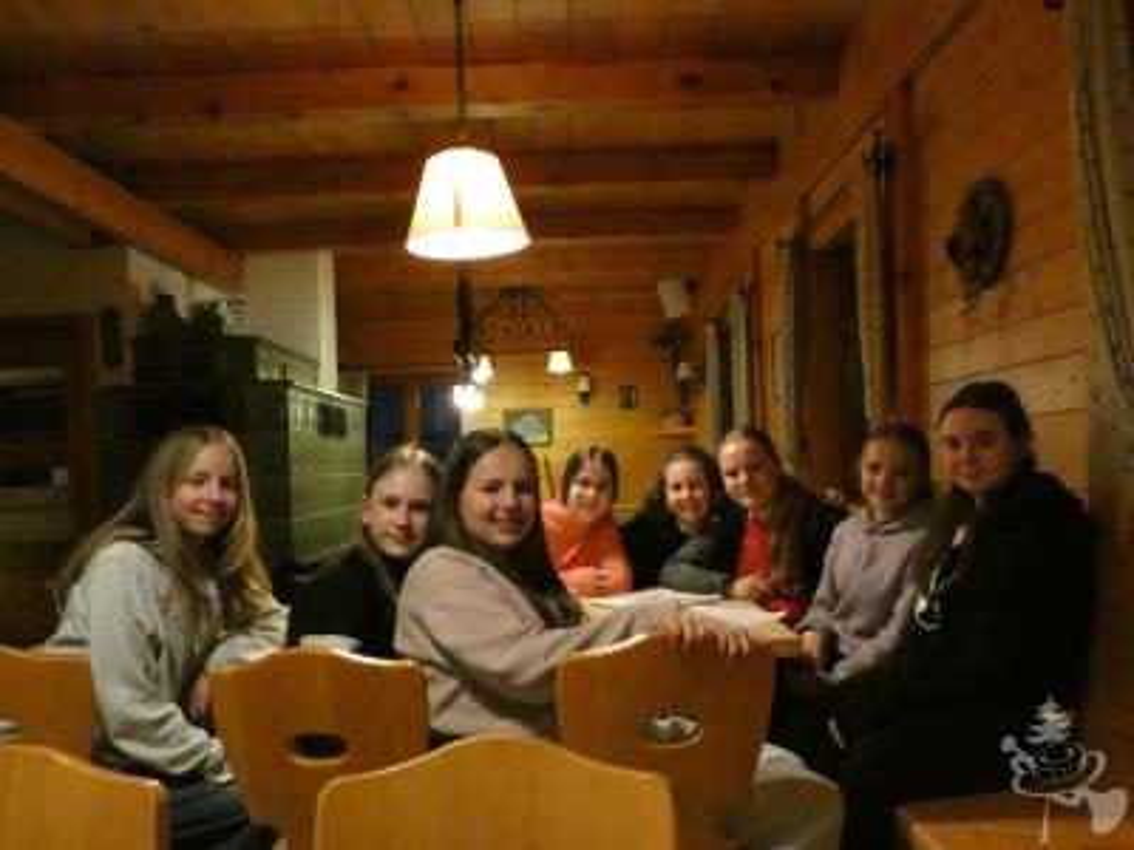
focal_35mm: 28
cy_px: 425
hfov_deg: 63.4
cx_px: 567
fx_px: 917
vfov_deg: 49.7
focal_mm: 5
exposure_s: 1/40
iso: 1600
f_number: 3.2
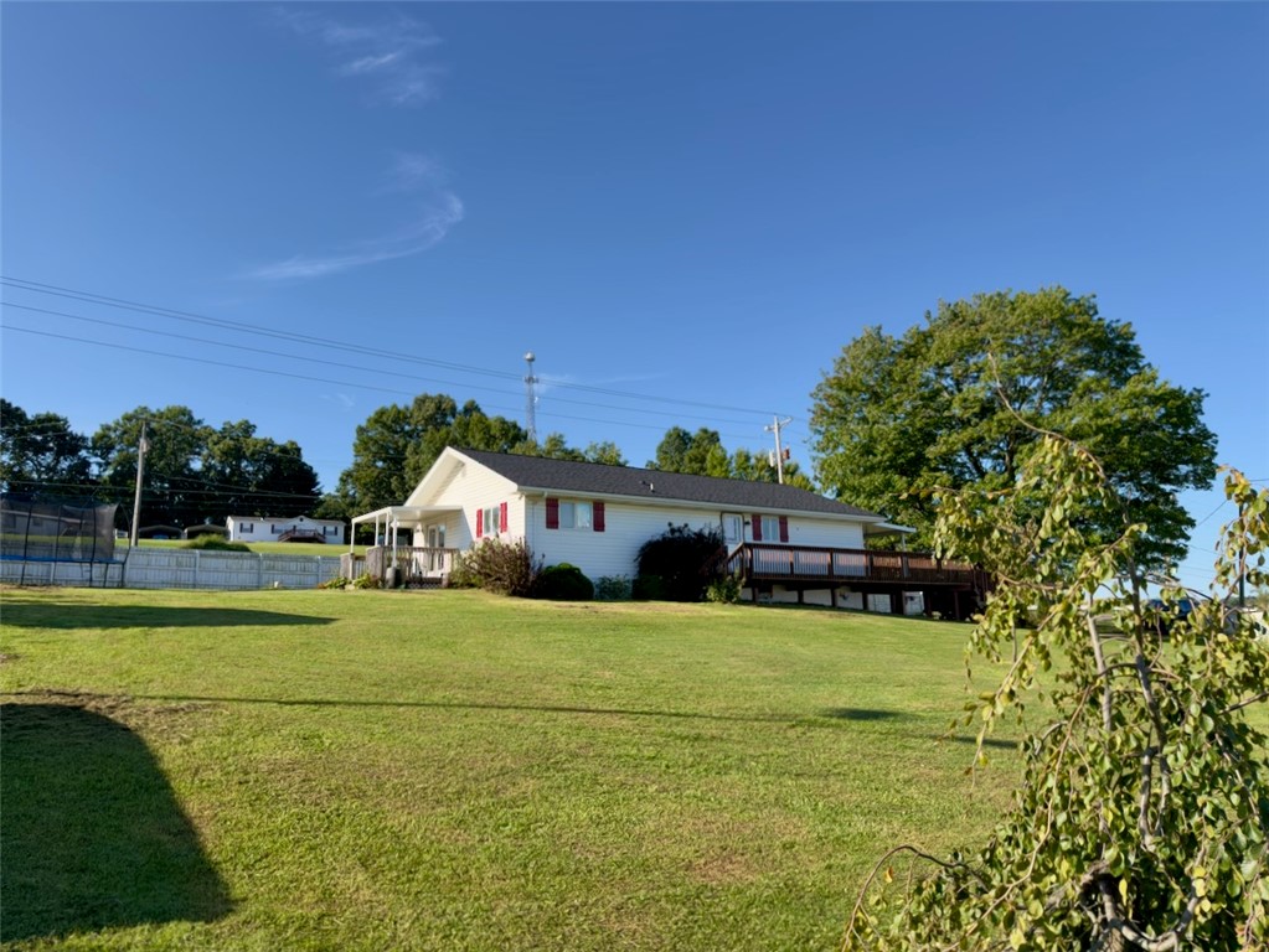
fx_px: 880
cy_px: 476
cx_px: 634
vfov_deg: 56.8
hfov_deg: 71.6
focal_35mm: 24
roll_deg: +1.8
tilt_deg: +9.7
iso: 80
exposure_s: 1/2985
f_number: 1.78
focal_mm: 6.76
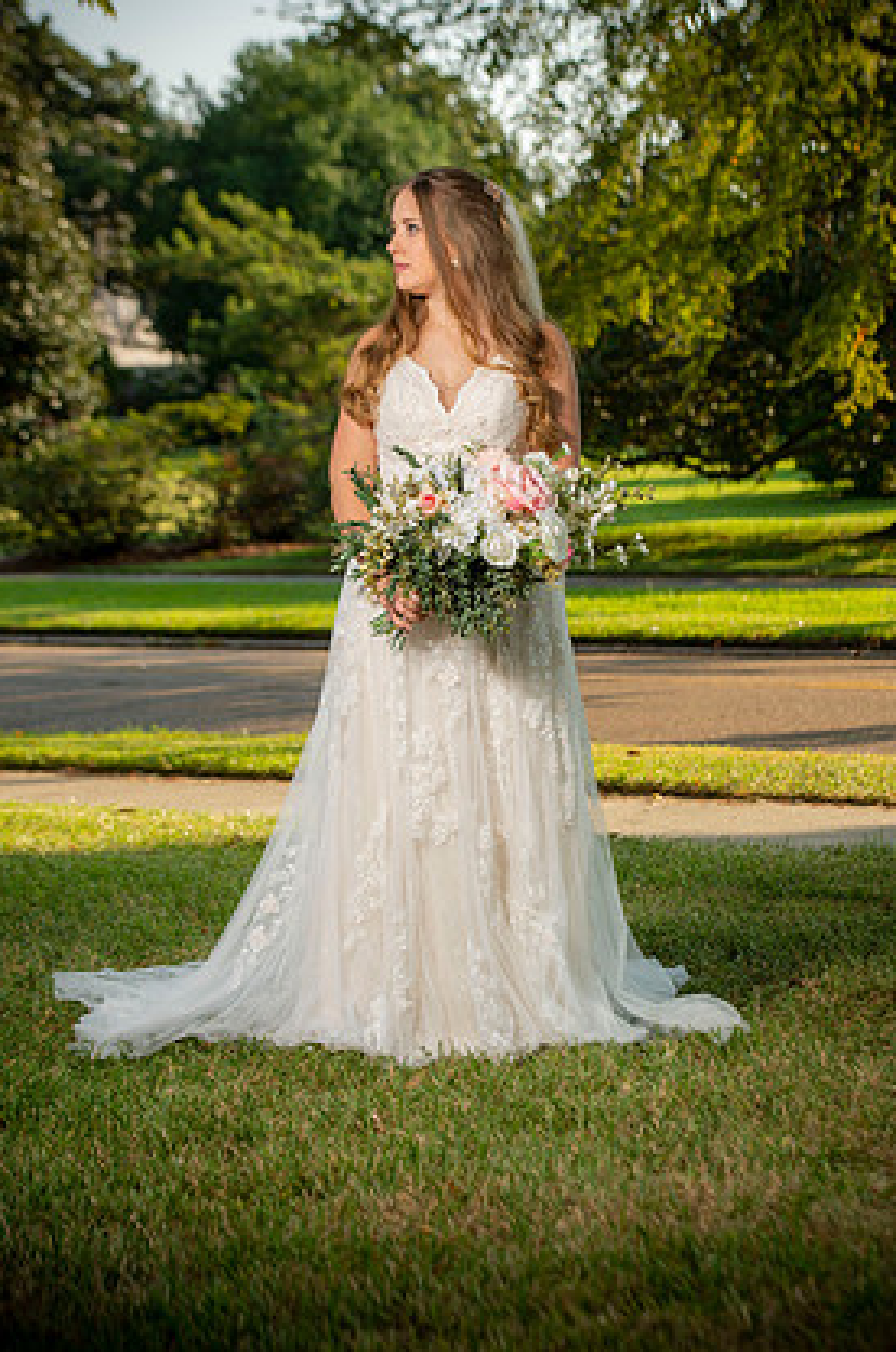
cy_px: 644
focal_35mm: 92
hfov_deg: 14.8
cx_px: 476
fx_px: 3446
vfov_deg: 22.2
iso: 100
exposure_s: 1/250
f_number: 5.6
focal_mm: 85
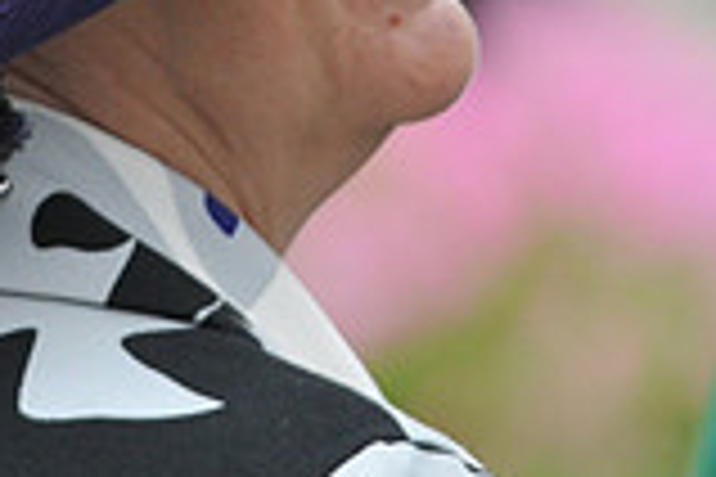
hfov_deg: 1.3
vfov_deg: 0.8
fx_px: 32575
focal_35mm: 1638
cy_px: -79
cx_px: 95
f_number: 6.3
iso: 800
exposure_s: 1/640
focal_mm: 300
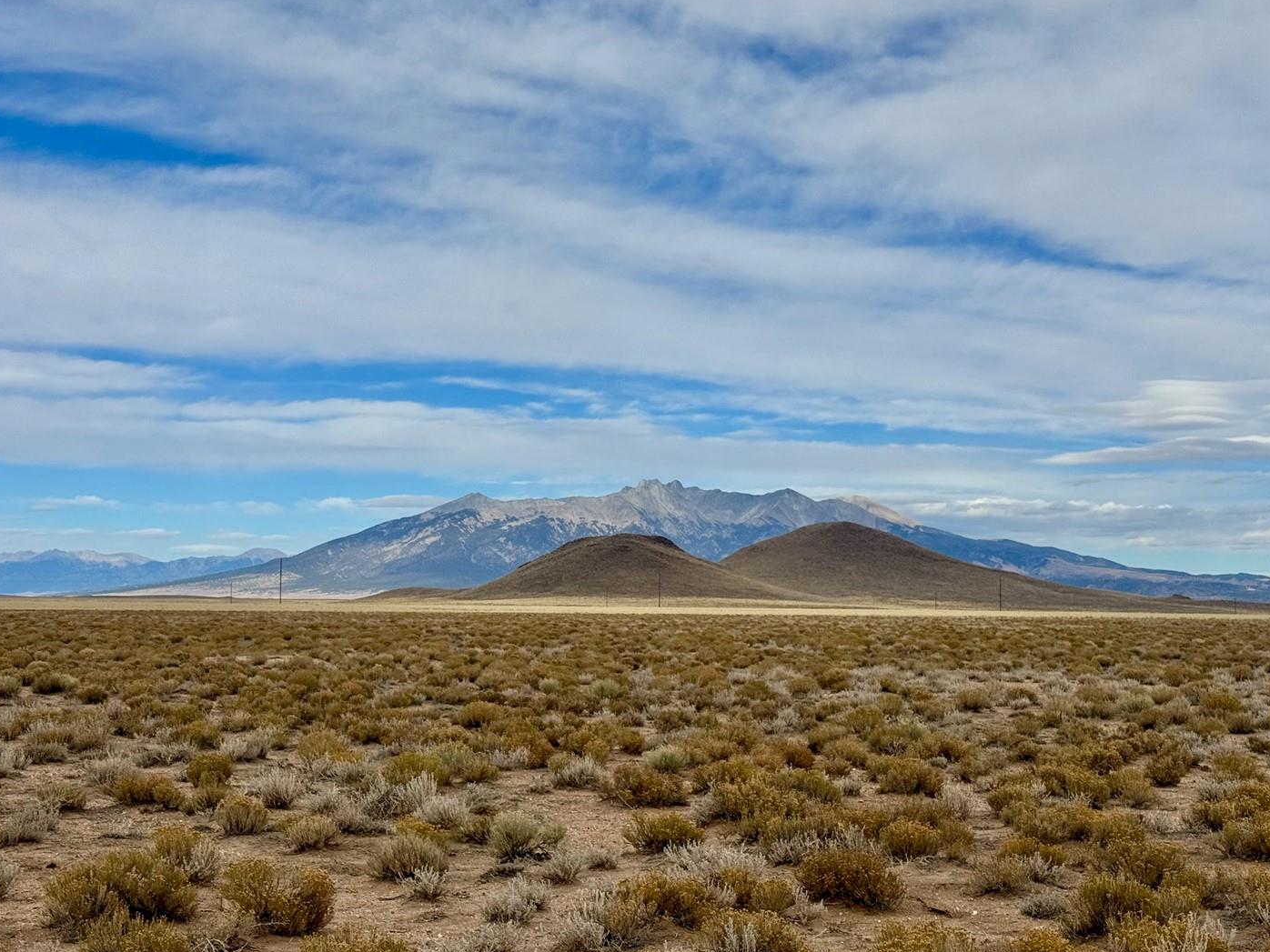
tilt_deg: +1.2
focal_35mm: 55
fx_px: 2018
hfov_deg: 34.9
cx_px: 589
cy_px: 526
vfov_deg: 26.5
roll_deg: -1.0
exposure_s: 1/7937
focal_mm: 6.76
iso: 64
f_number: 1.78
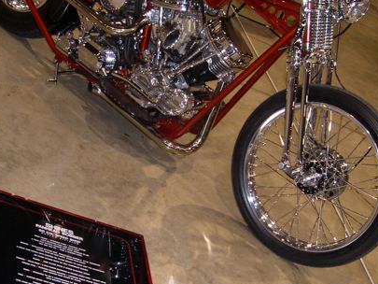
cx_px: 166
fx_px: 819
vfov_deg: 19.6
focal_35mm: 75
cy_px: 175
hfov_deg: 26.0
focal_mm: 8
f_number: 2.8
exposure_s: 1/60
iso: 158
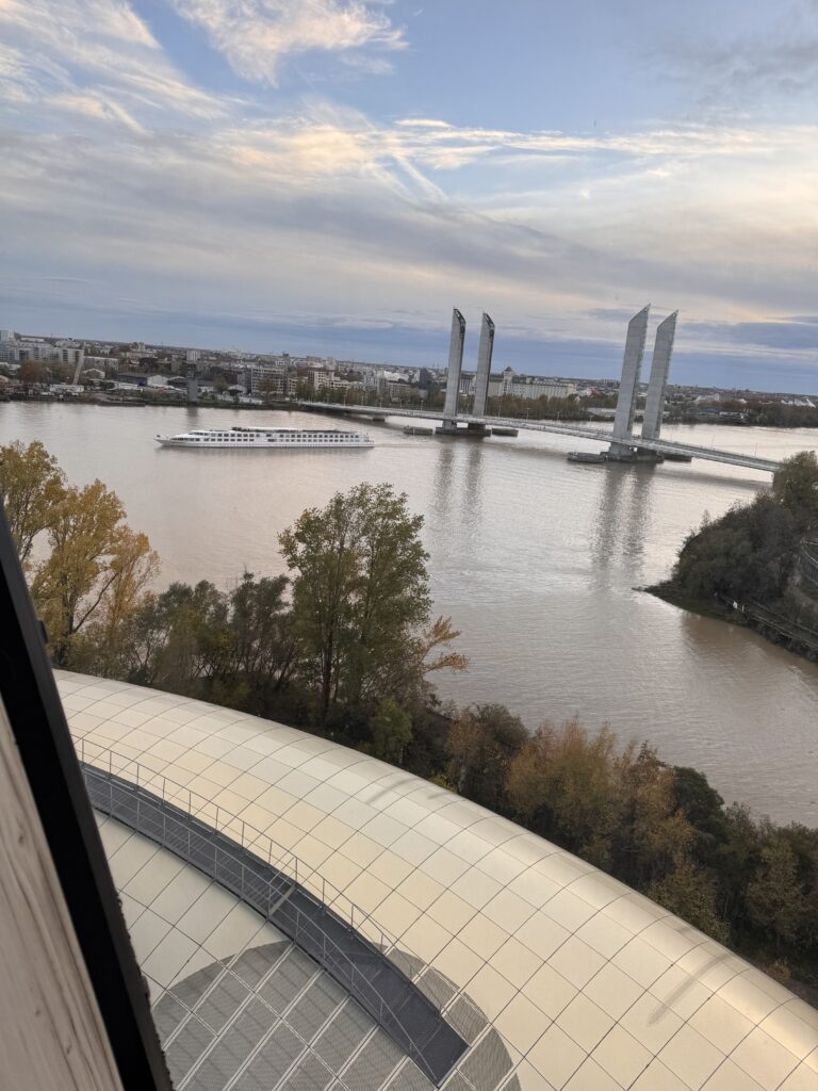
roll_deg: -3.6
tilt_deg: -12.9
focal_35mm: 24
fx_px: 756
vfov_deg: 71.6
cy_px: 546
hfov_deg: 56.8
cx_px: 409
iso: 64
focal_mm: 6.76
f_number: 1.78
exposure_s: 1/275
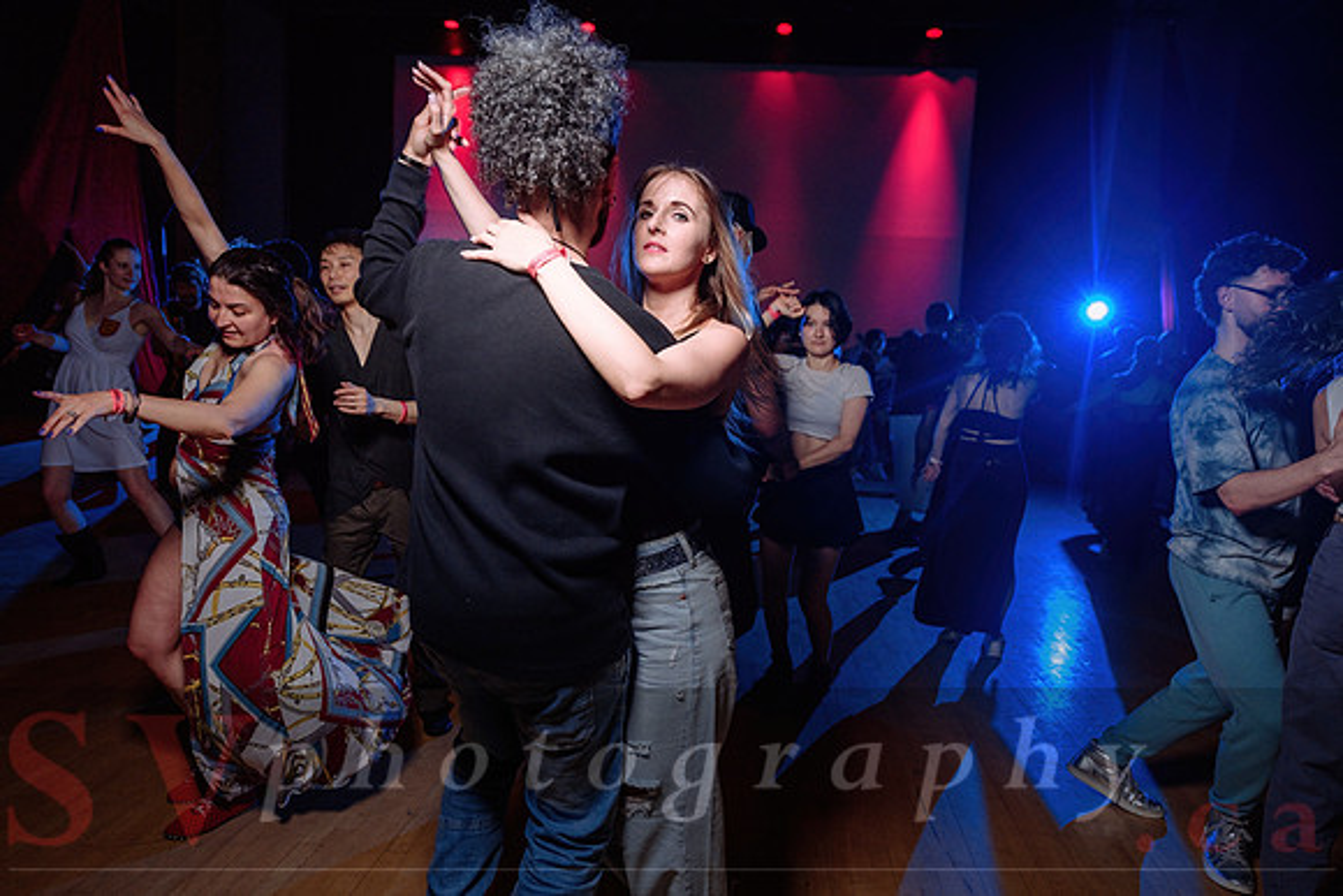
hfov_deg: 73.7
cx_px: 672
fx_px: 896
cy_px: 448
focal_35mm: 24
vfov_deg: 53.2
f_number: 3.2
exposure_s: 1/60
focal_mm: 24
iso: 1000
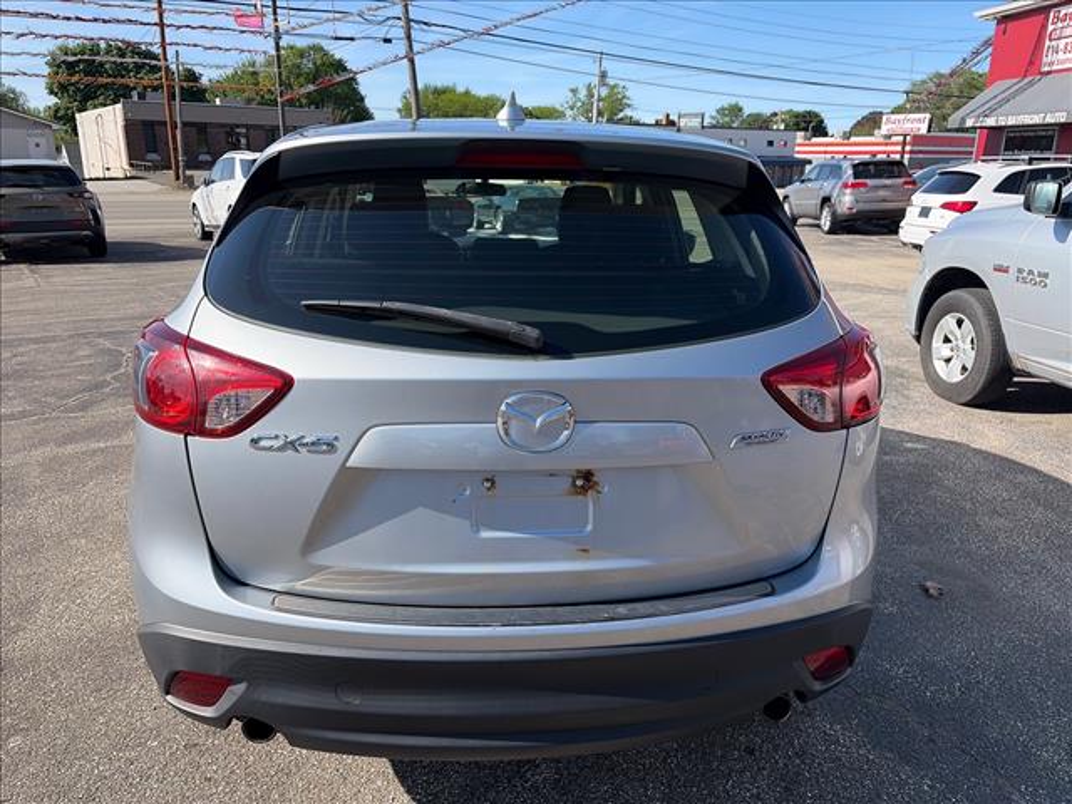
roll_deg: +0.2
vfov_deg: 53.1
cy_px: 402
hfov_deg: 67.3
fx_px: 805
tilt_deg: -17.9
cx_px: 536
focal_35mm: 26
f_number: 1.6
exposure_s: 1/2865
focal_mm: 5.96
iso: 64
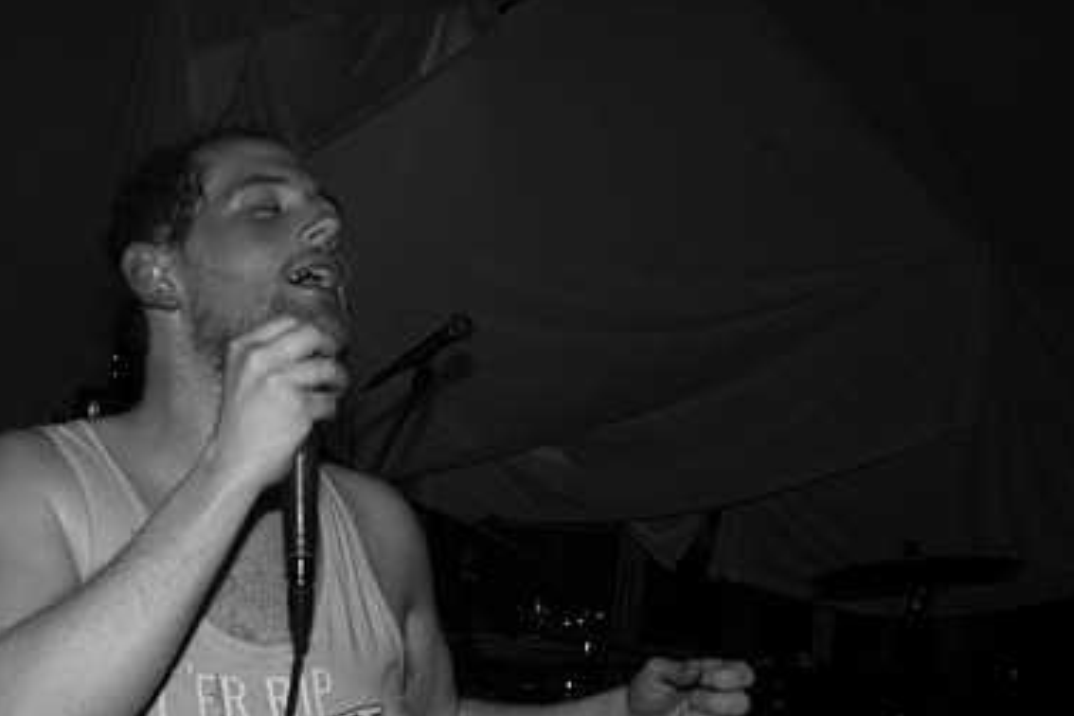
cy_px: 540
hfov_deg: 41.9
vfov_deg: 28.8
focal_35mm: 46
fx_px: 1372
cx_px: 318
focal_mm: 20
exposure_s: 1/25
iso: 800
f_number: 2.8
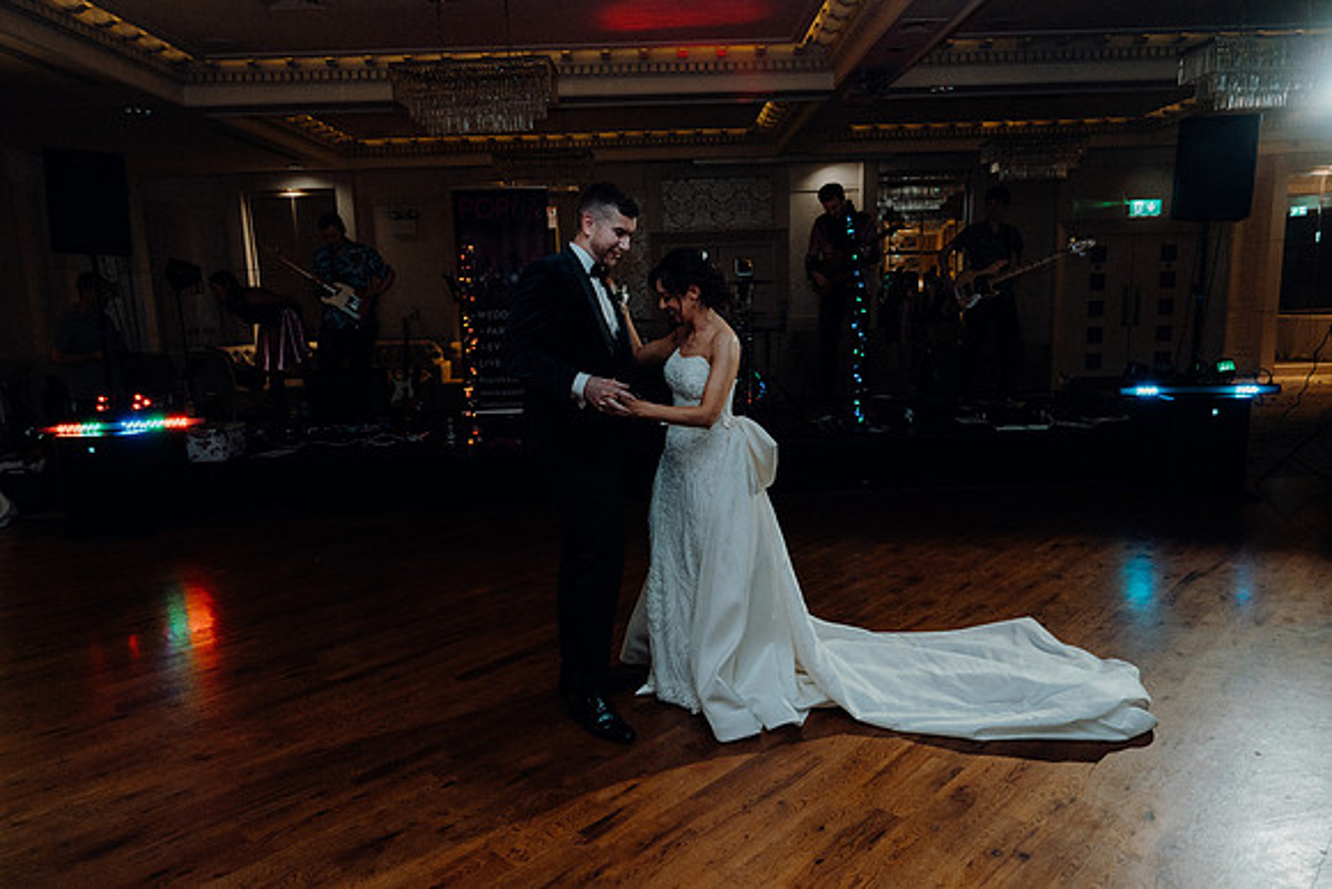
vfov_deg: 53.2
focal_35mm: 24
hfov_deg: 73.7
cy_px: 444
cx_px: 666
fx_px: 888
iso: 2500
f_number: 3.5
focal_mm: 24
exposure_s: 1/160
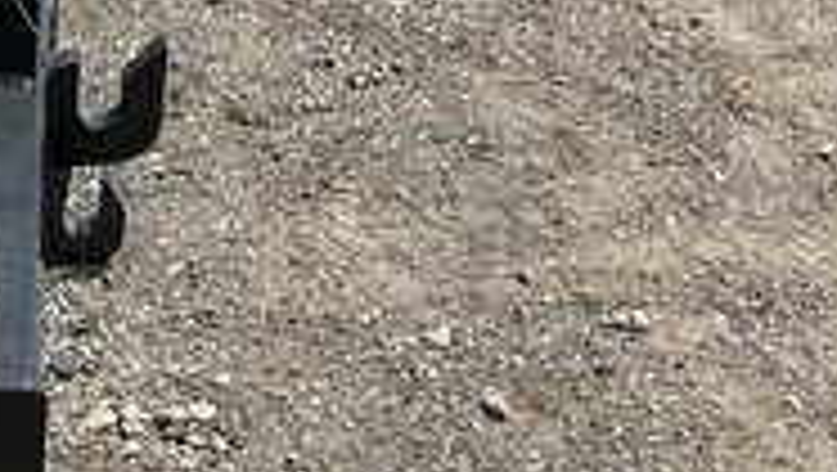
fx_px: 1510
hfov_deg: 29.6
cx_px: 72
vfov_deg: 17.7
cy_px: 346
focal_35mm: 68
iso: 25
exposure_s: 1/2058
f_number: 1.8
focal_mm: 3
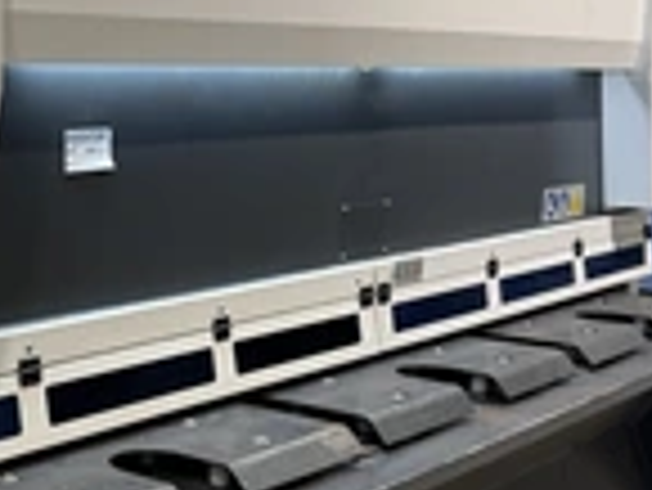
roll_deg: +0.5
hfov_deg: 27.4
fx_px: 1244
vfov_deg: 22.3
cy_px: 256
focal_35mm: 66
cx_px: -22
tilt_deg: -8.5
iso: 160
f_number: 1.78
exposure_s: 1/120
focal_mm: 6.76
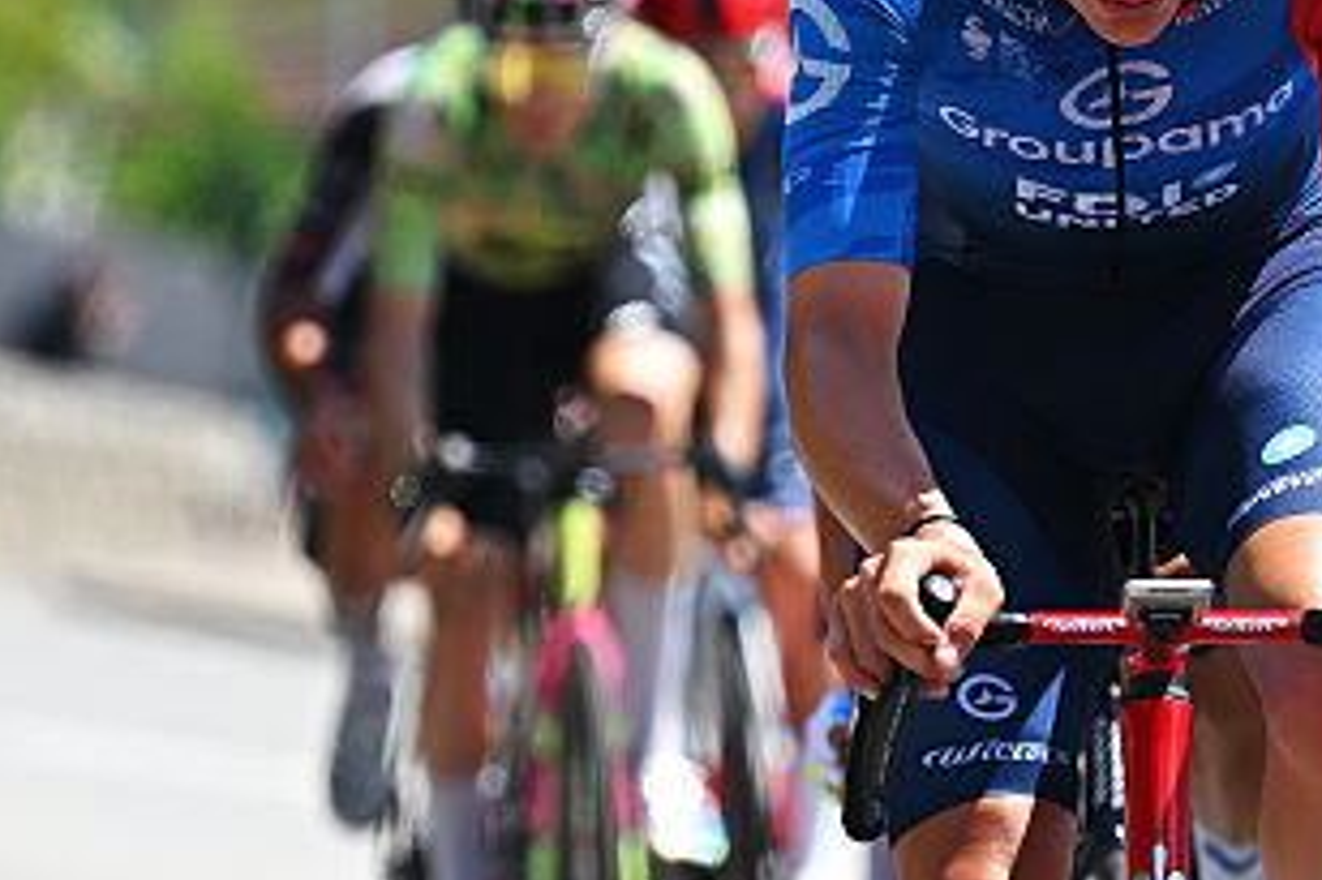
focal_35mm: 922
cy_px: 734
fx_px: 33838
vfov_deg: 1.5
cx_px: 1193
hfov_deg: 2.2
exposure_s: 1/2500
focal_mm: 185
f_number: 3.5
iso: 250
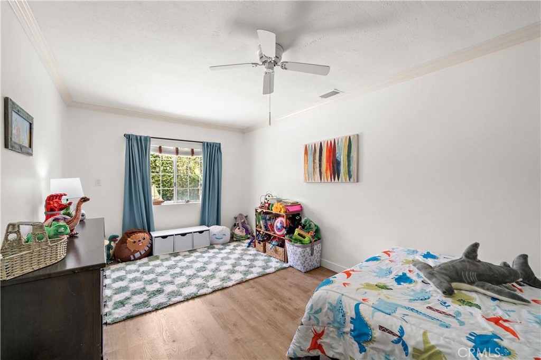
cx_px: 270
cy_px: 180
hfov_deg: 104.3
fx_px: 210
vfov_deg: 81.2
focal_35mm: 14
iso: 500
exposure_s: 1/20
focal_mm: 14
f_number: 8
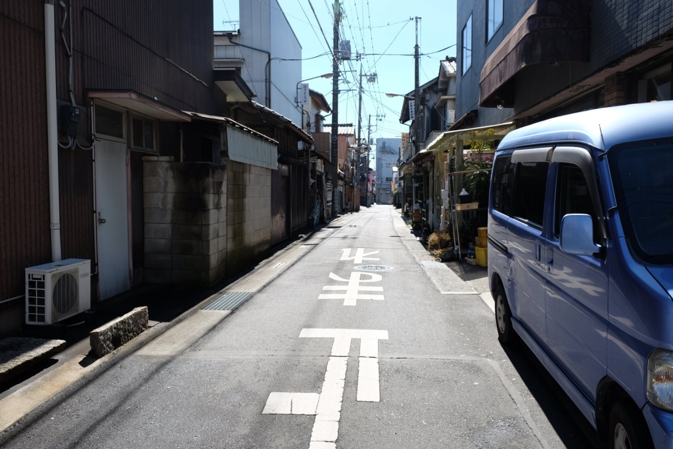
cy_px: 224
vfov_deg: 47.9
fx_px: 505
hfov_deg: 67.4
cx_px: 336
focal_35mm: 27
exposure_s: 1/320
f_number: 5.6
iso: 200
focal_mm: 18
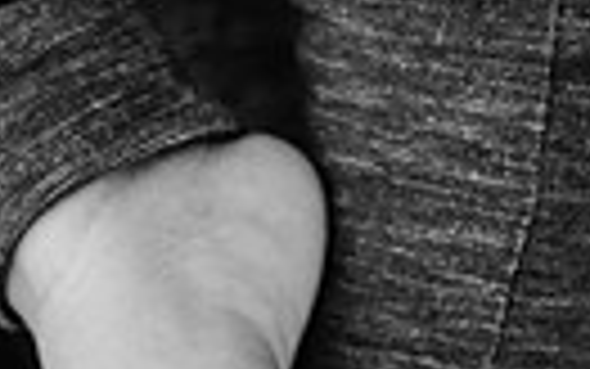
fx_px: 3636
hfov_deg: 9.3
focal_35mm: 226
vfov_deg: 5.7
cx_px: 171
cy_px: 574
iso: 200
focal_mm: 50
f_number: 1.8
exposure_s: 1/800
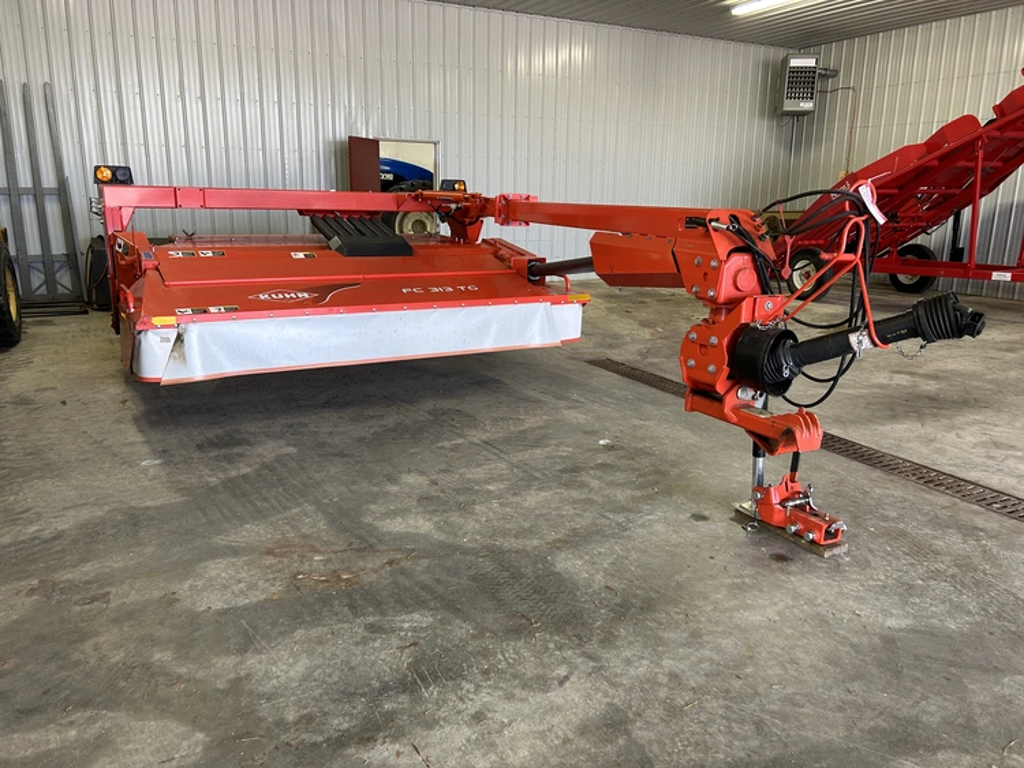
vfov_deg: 53.1
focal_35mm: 26
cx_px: 512
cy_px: 384
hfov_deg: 67.3
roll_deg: -0.9
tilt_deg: -10.7
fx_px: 769
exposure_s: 1/60
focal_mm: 5.7
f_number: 1.5
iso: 100
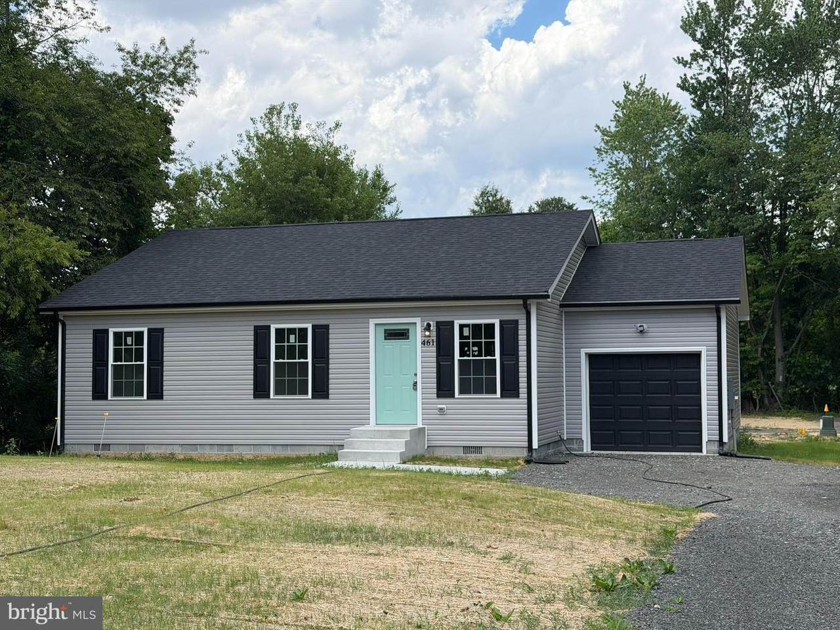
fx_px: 1165
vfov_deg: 30.3
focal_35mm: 48
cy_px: 315
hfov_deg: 39.7
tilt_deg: +3.6
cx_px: 420
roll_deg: +0.8
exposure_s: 1/3534
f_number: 1.78
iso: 80
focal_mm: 6.76
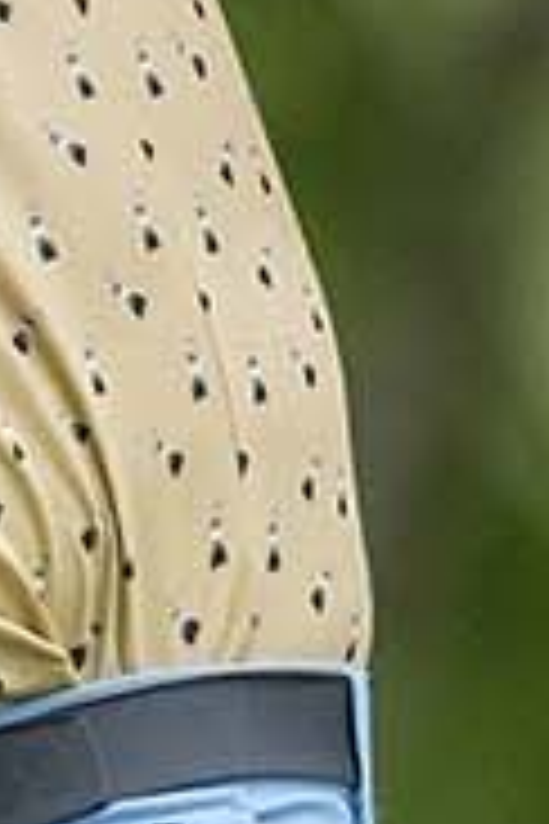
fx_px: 72051
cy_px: 1040
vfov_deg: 0.7
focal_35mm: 3150
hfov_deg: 0.4
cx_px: -742
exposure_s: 1/4000
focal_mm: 400
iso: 1000
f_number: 3.5
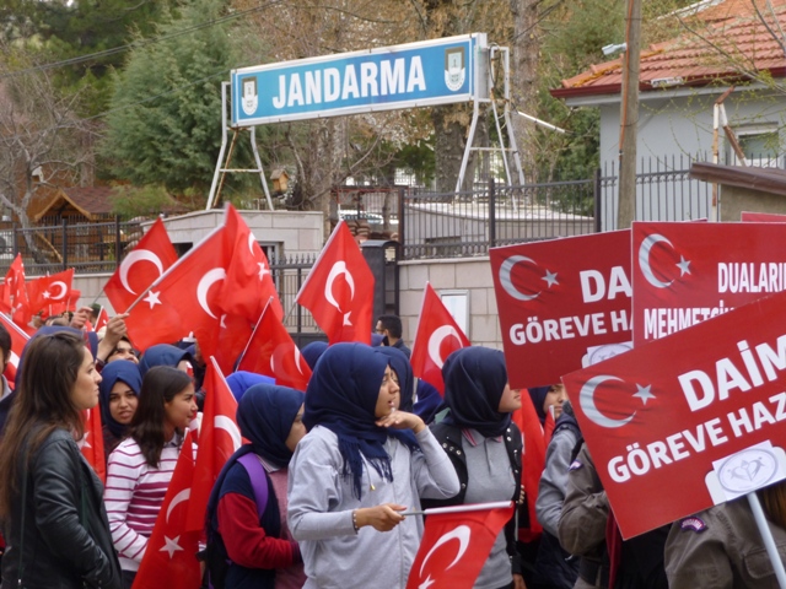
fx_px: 2430
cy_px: 294
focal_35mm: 107
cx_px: 393
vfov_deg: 13.8
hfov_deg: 18.4
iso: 100
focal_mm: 19.1
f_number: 5.4
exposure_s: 1/80
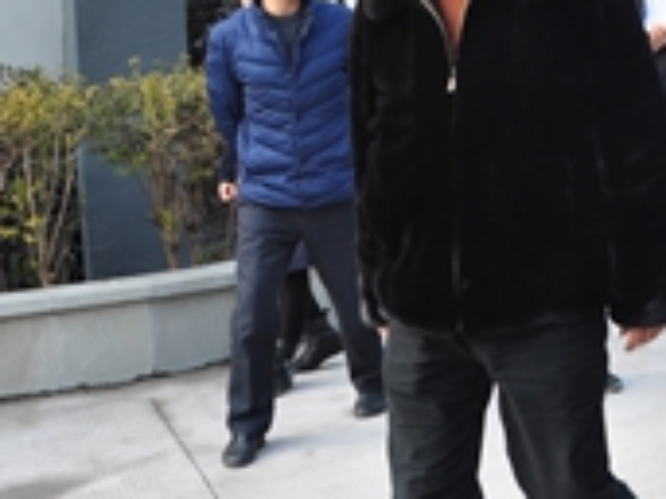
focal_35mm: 88
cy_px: 129
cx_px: 798
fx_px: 1700
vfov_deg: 16.6
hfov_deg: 20.7
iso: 200
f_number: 7.1
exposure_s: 1/200
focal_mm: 21
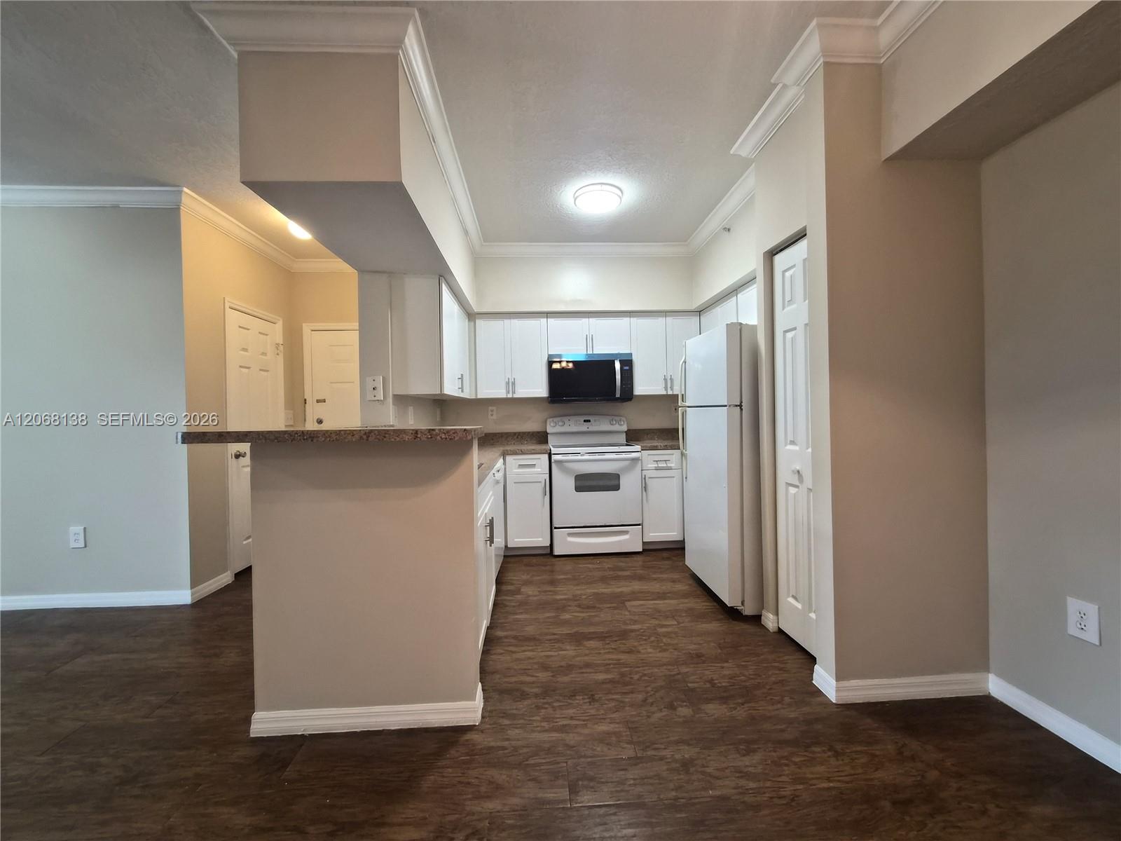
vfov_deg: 89.9
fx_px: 421
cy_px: 420
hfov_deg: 106.2
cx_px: 560
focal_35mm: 13
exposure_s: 1/60
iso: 250
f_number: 2.2
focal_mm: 1.7
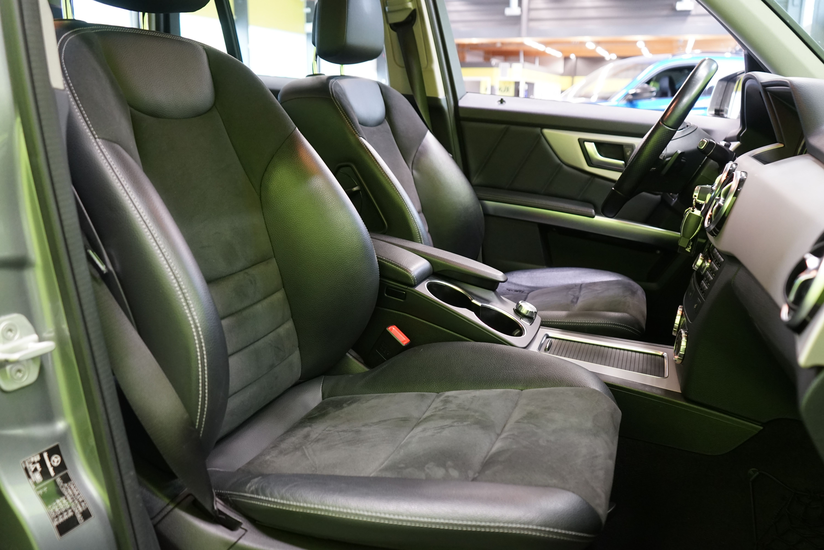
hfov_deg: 61.9
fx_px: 687
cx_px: 412
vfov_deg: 43.6
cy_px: 275
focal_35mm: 30
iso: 2000
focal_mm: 30
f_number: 4.5
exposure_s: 1/20
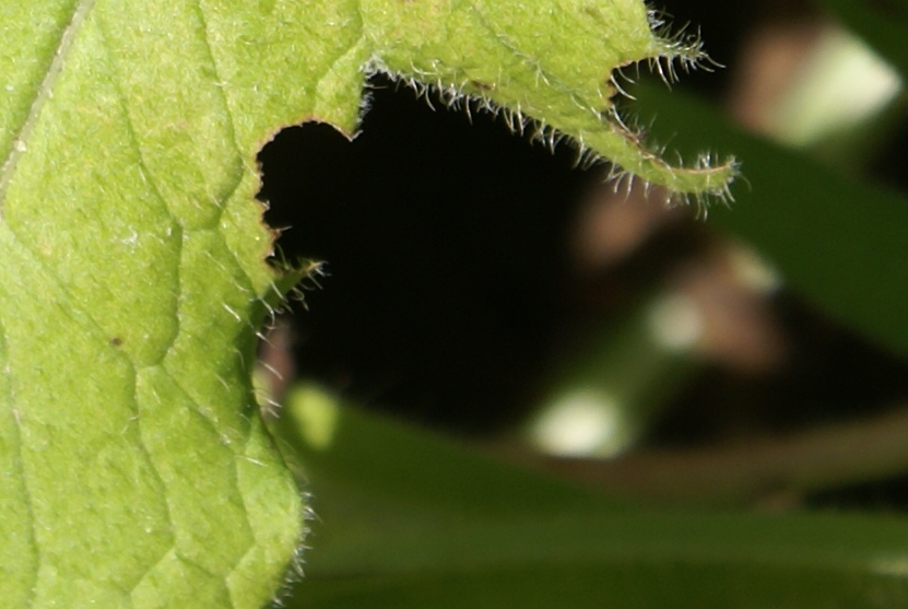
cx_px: -390
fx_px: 12353
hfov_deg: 4.2
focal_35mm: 489
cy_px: -705
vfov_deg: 2.8
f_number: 9
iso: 100
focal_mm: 70
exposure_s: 1/160
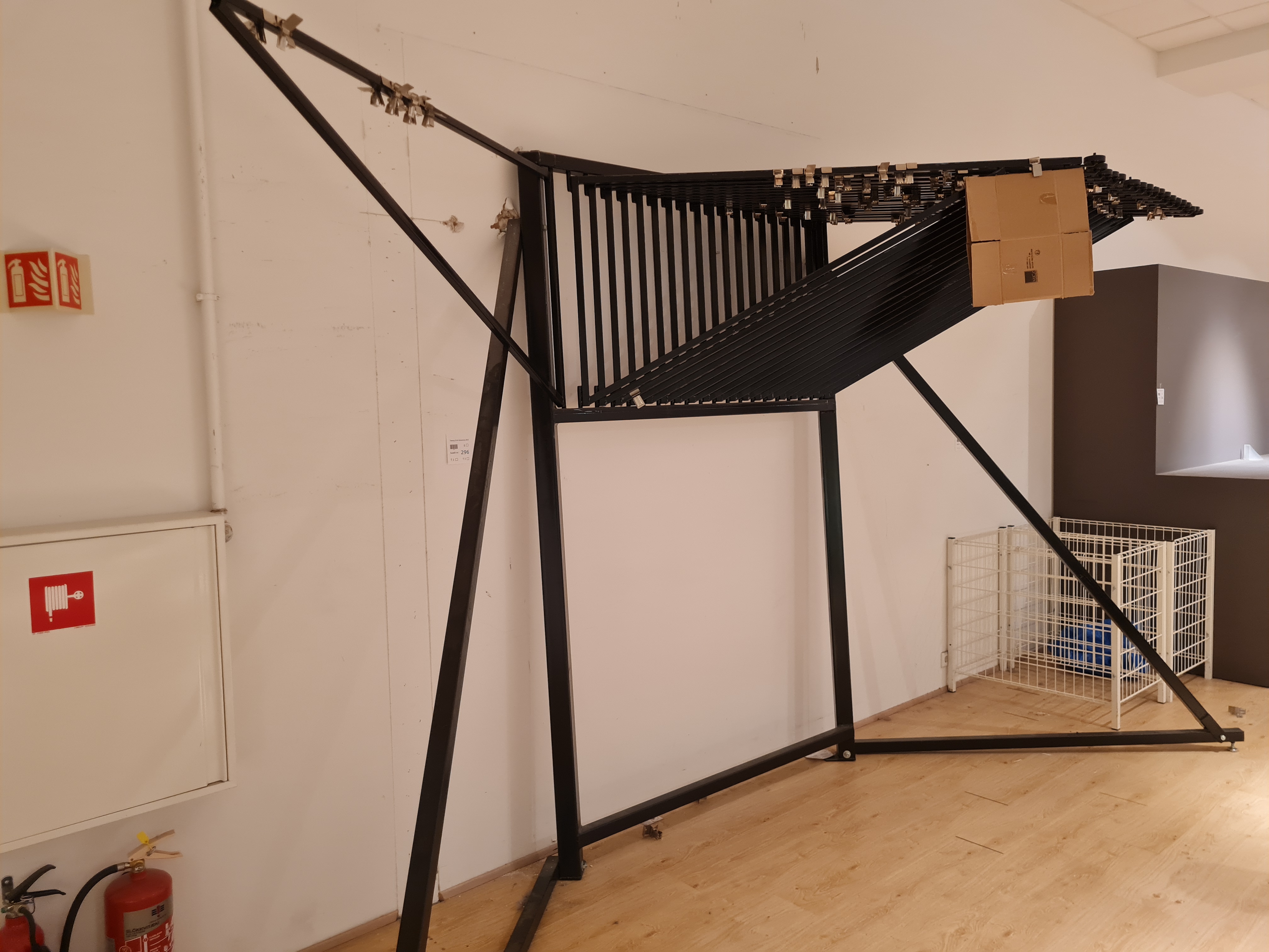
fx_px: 953
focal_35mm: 26
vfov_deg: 53.1
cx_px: 634
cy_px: 476
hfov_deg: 67.3
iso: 200
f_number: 1.8
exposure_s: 1/50
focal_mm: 5.4
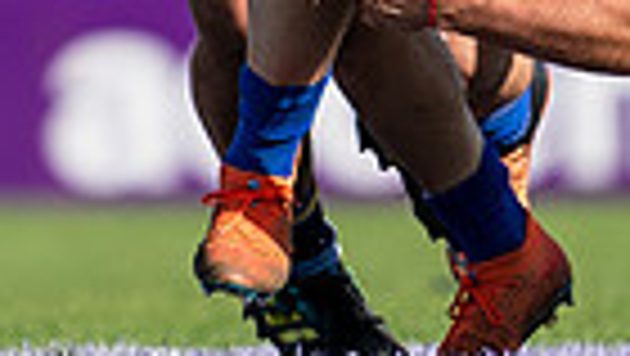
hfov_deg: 0.7
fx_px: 53129
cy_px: -439
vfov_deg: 0.4
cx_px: 116
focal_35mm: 3178
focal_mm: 400
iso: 100
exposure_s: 1/1250
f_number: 2.8
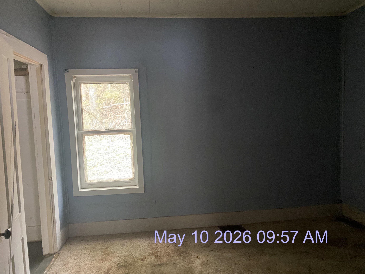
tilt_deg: -2.4
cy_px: 137
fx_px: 274
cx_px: 182
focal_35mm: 26
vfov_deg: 53.1
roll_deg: +2.7
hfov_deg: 67.3
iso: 640
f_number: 1.8
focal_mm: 4.25
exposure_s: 1/30
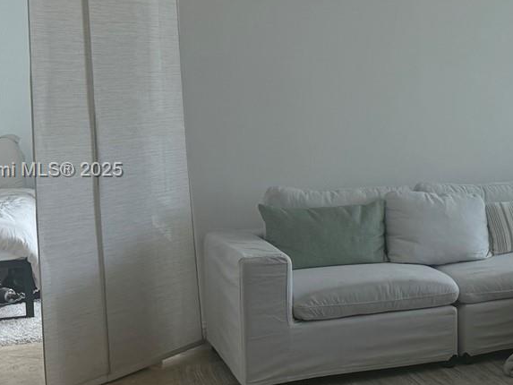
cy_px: 171
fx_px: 993
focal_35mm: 67
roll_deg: +0.2
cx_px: 552
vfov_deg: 21.9
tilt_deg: -4.9
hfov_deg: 26.8
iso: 100
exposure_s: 1/397
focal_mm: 6.76
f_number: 1.78
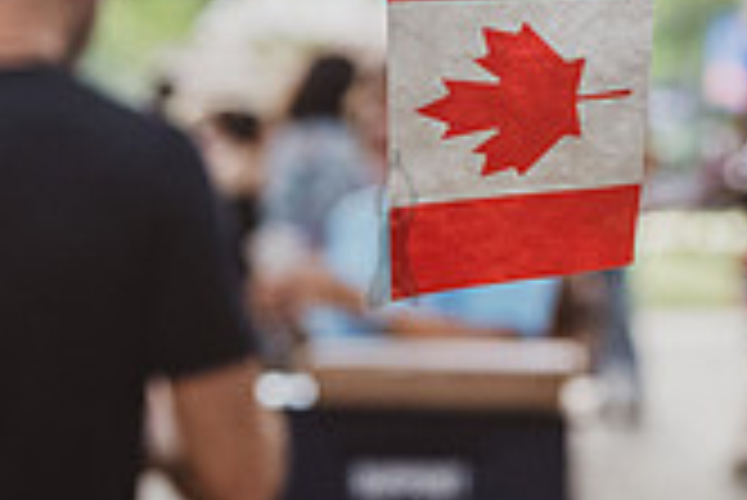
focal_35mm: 168
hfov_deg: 12.2
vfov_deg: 8.2
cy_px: 227
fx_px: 3489
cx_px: 392
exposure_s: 1/1600
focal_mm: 48
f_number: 3.2
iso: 2000
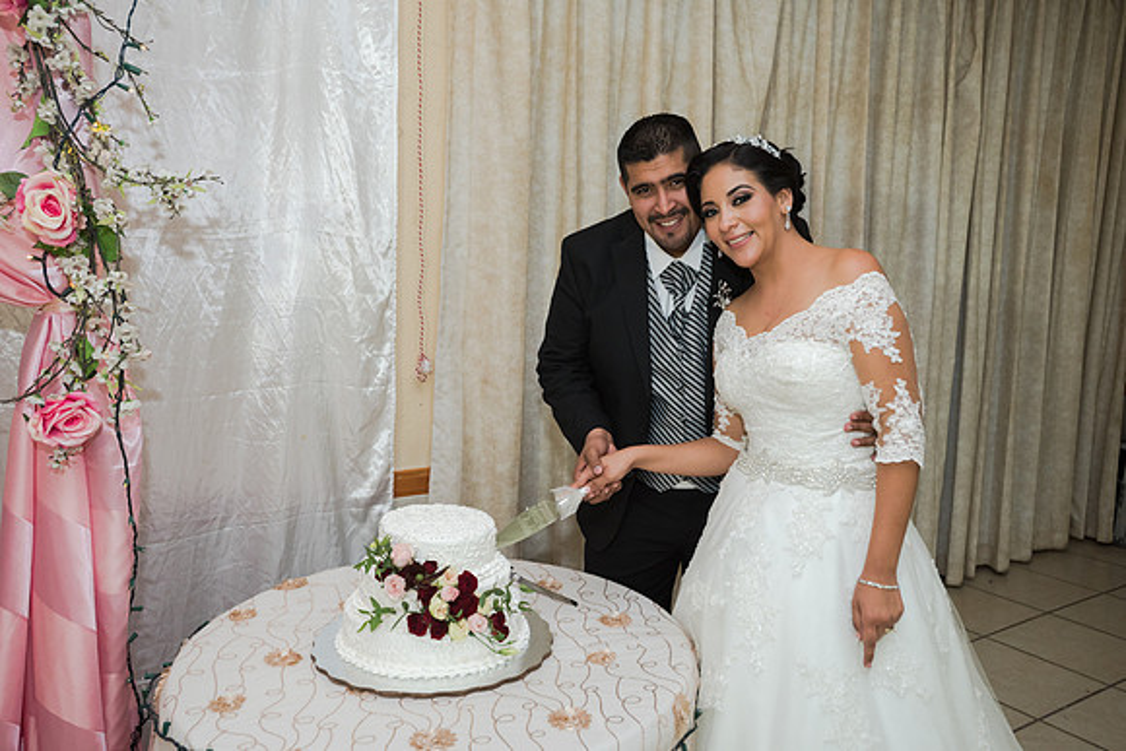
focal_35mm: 28
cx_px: 563
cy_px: 376
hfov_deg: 65.5
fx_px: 876
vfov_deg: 46.4
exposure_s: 1/100
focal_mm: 28
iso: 1600
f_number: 3.5
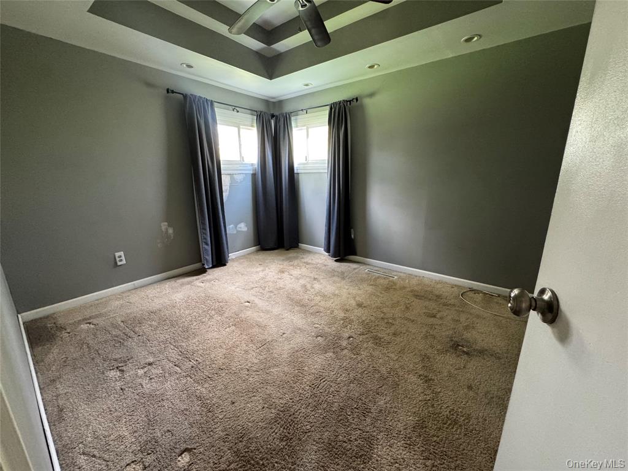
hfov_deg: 102.1
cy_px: 236
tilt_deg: -14.7
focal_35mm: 14
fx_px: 254
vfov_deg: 85.7
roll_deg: +0.3
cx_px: 314
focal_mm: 2.22
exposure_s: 1/60
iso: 500
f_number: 2.2
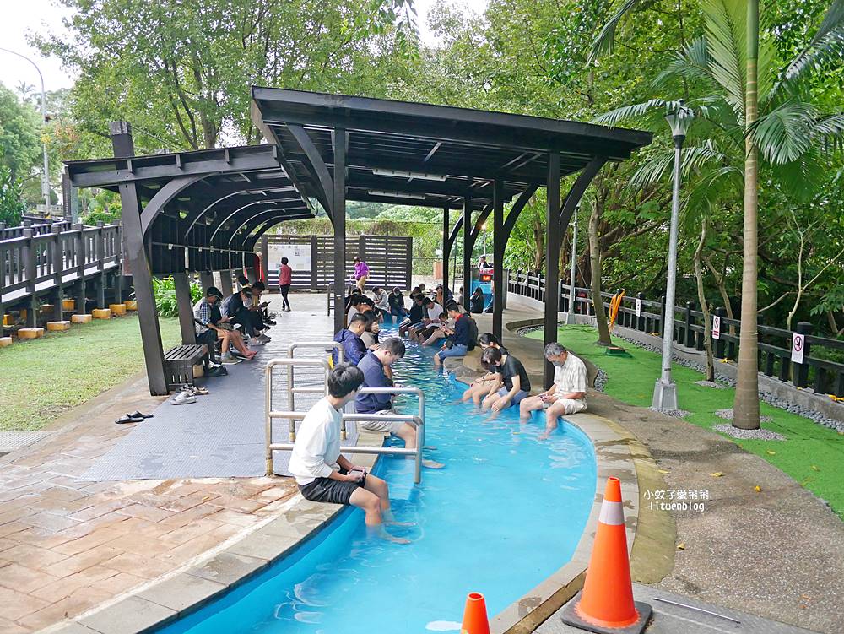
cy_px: 317
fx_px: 683
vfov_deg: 49.8
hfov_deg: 63.4
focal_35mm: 28
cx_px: 422
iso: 800
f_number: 2.5
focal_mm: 14
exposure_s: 1/60
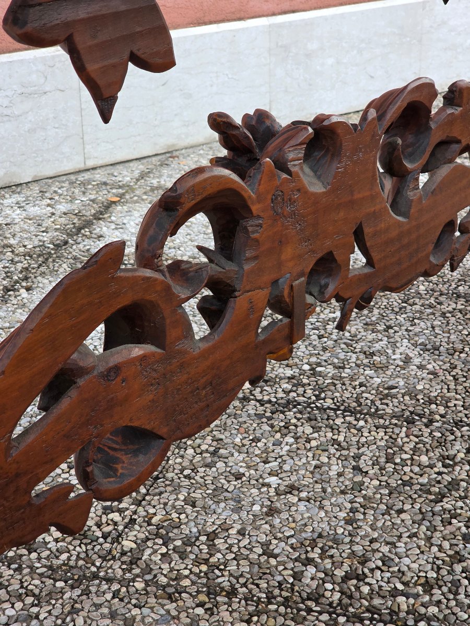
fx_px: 1249
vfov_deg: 28.2
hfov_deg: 21.3
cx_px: 235
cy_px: 313
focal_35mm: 69
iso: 100
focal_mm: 7.9
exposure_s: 1/100
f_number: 2.4
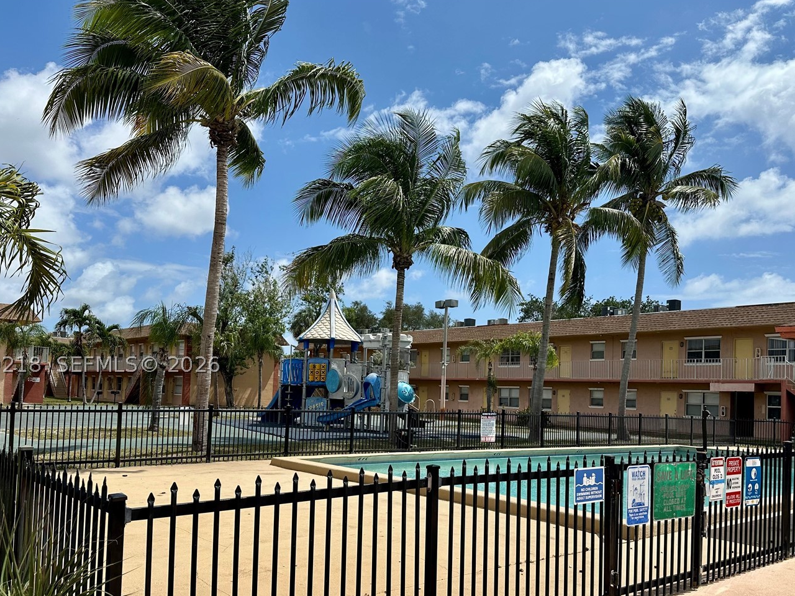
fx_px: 689
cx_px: 411
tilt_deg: +2.2
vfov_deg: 46.5
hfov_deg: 60.0
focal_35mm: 30
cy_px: 364
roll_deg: -0.8
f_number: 1.78
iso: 80
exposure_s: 1/7042
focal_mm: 6.86
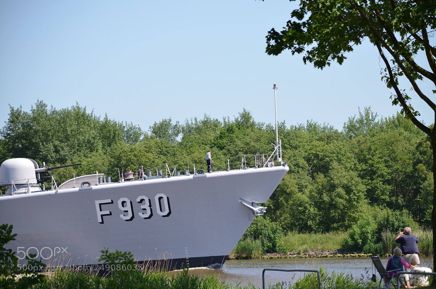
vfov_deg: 7.6
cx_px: 218
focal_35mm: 180
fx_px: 2175
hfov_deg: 11.4
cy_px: 144
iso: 100
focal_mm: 120
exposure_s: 1/400
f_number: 5
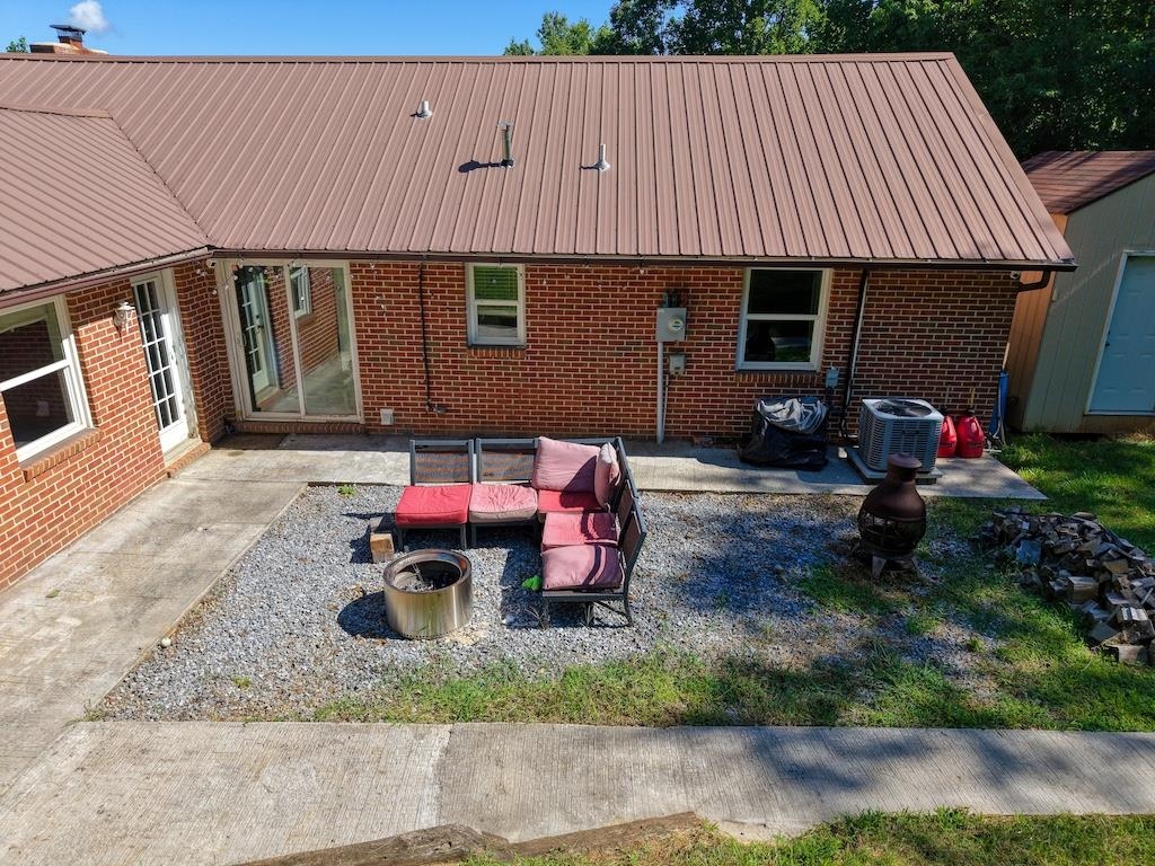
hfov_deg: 71.6
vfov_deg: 56.8
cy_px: 433
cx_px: 578
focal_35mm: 24
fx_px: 801
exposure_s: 1/320
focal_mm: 8.67
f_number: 1.8
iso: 140
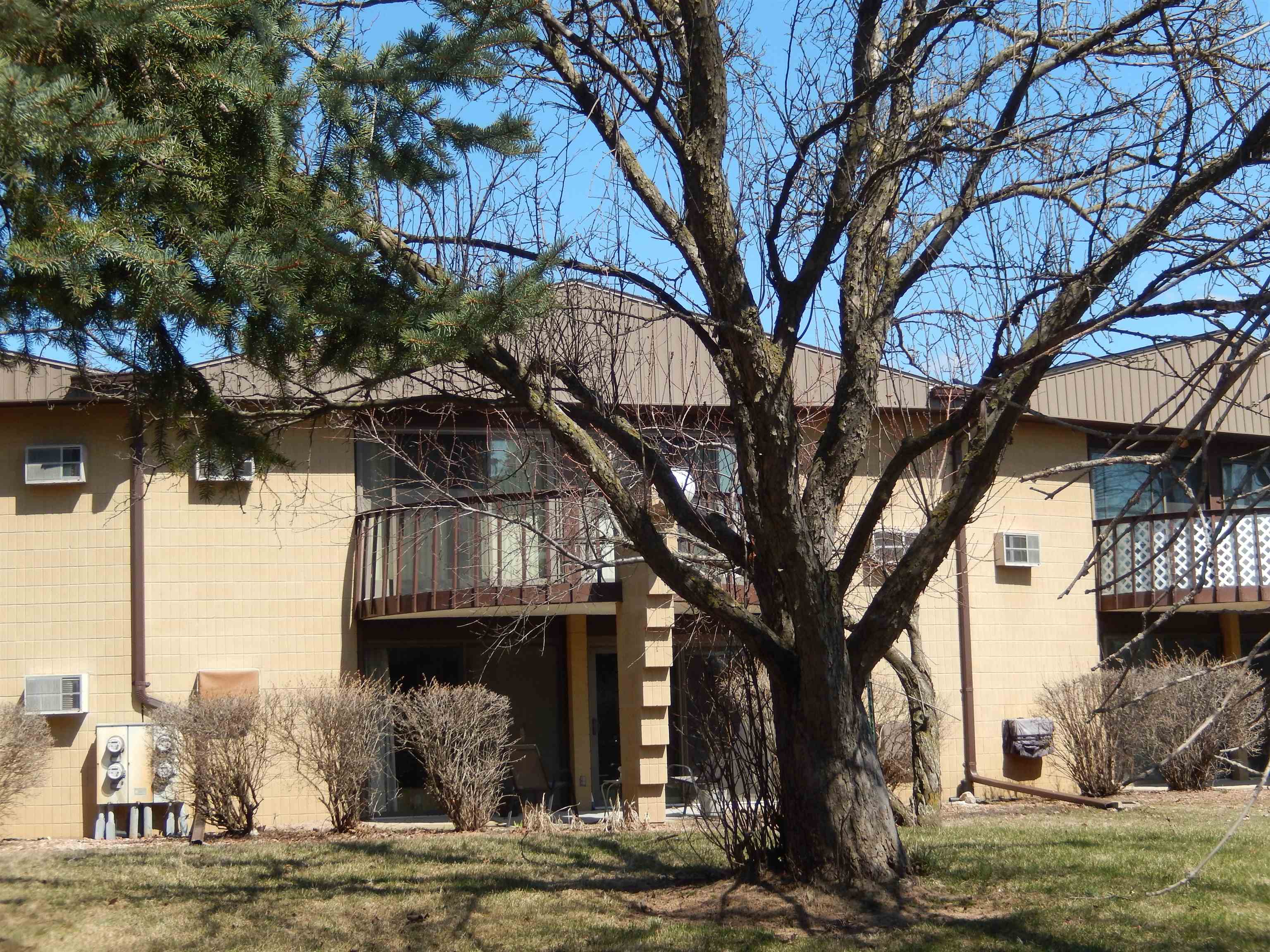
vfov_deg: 25.2
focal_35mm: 58
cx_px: 635
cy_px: 476
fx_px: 2128
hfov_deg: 33.2
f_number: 4.6
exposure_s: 1/500
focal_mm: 10.4
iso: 125
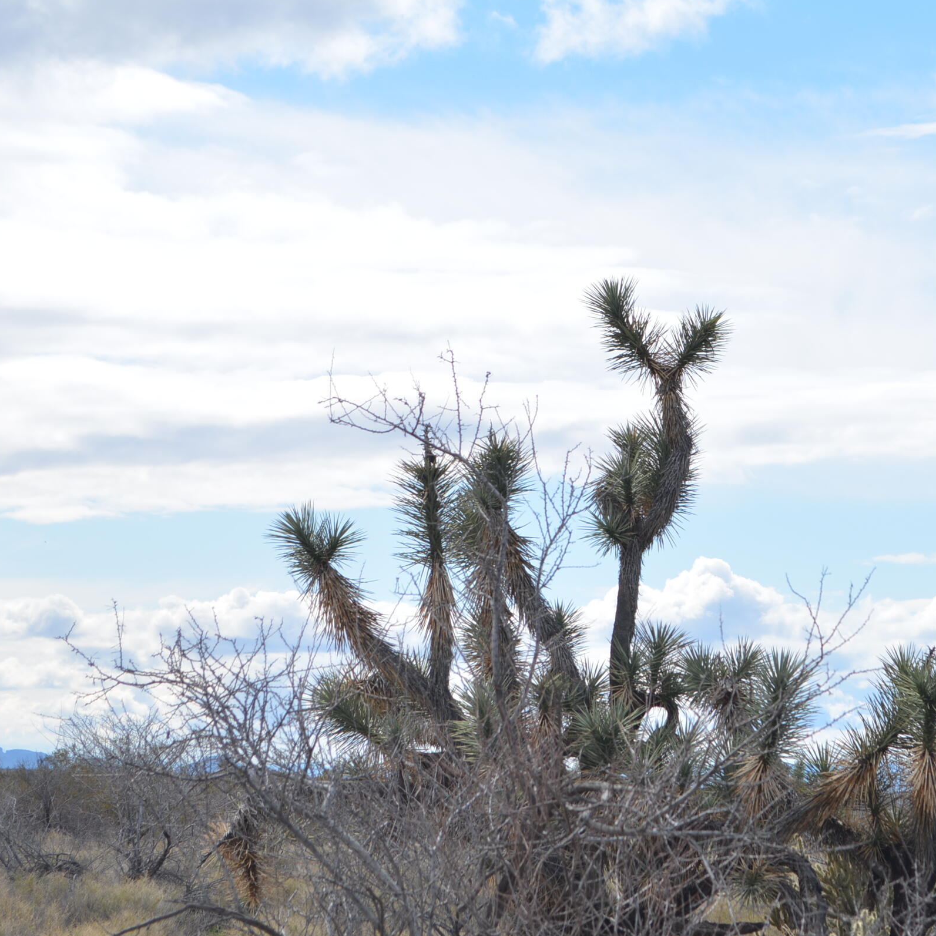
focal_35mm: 132
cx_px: 759
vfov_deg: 13.2
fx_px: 4032
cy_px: 573
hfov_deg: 13.2
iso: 100
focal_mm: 55
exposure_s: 1/320
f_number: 8
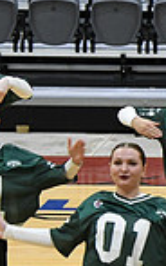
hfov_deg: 2.9
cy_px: 263
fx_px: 3261
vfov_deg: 4.6
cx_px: 487
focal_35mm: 451
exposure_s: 1/250
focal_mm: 75
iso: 3200
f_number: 4
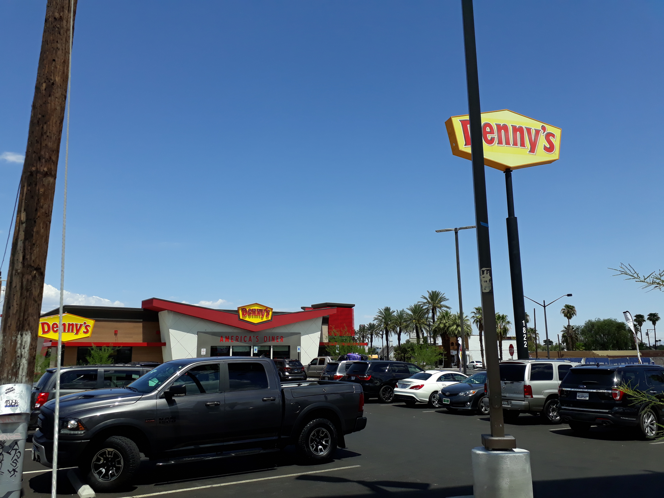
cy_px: 249
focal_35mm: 27
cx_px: 332
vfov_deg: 51.4
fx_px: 518
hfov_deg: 65.3
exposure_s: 1/1908
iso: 40
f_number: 1.9
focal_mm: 3.6
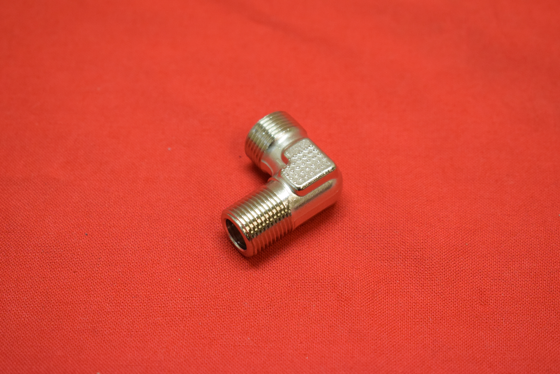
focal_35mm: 82
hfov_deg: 24.6
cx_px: 280
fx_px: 1284
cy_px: 187
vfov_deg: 16.6
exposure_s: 1/125
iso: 2000
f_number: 5.6
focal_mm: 55
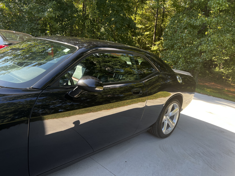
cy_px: 88
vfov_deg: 53.1
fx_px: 177
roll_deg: -4.1
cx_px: 118
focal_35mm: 26
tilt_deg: -15.7
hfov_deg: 67.3
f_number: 1.5
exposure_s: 1/345
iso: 50
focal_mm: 5.7
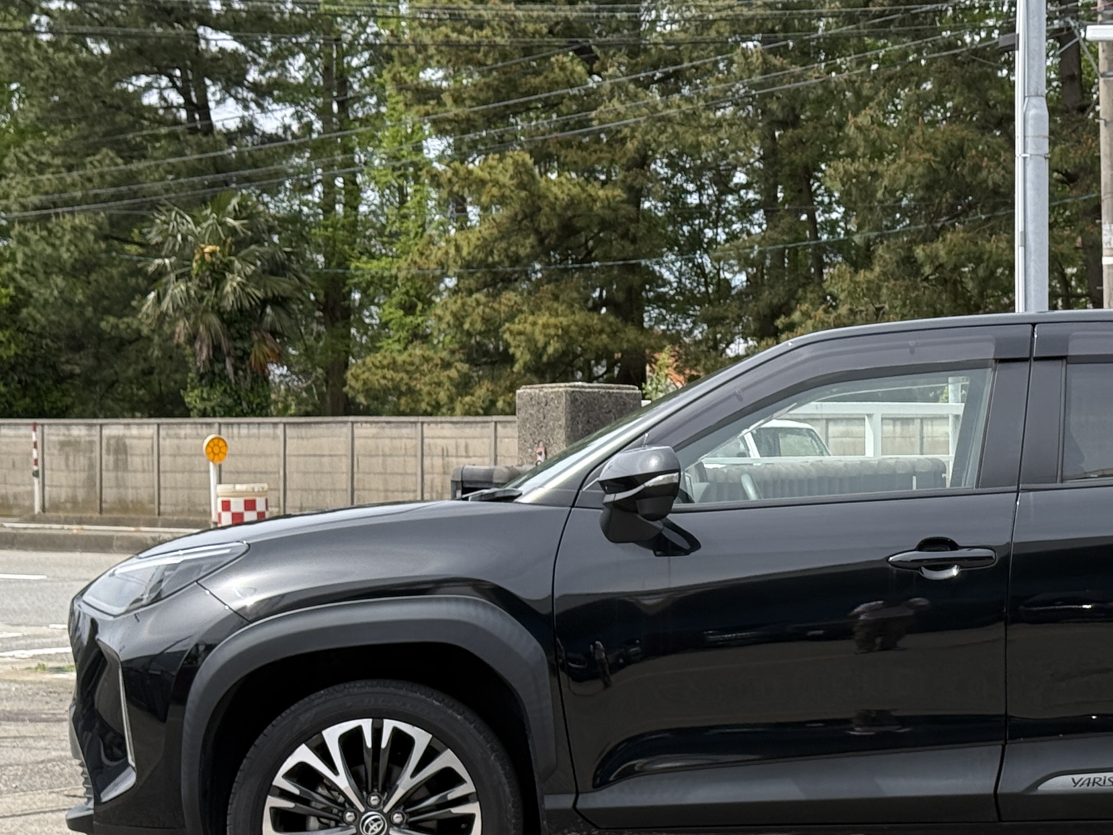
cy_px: 531
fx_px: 2861
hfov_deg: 21.7
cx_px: 919
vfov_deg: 16.6
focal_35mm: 89
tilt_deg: -1.6
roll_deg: +0.5
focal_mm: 6.76
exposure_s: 1/2762
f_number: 1.78
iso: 100
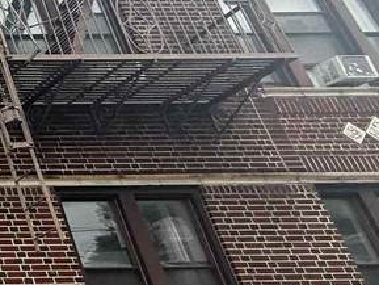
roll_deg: +1.0
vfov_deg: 23.6
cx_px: -376
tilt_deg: +27.5
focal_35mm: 62
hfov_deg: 19.0
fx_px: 679
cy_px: 116
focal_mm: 2.22
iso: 50
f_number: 2.2
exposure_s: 1/212
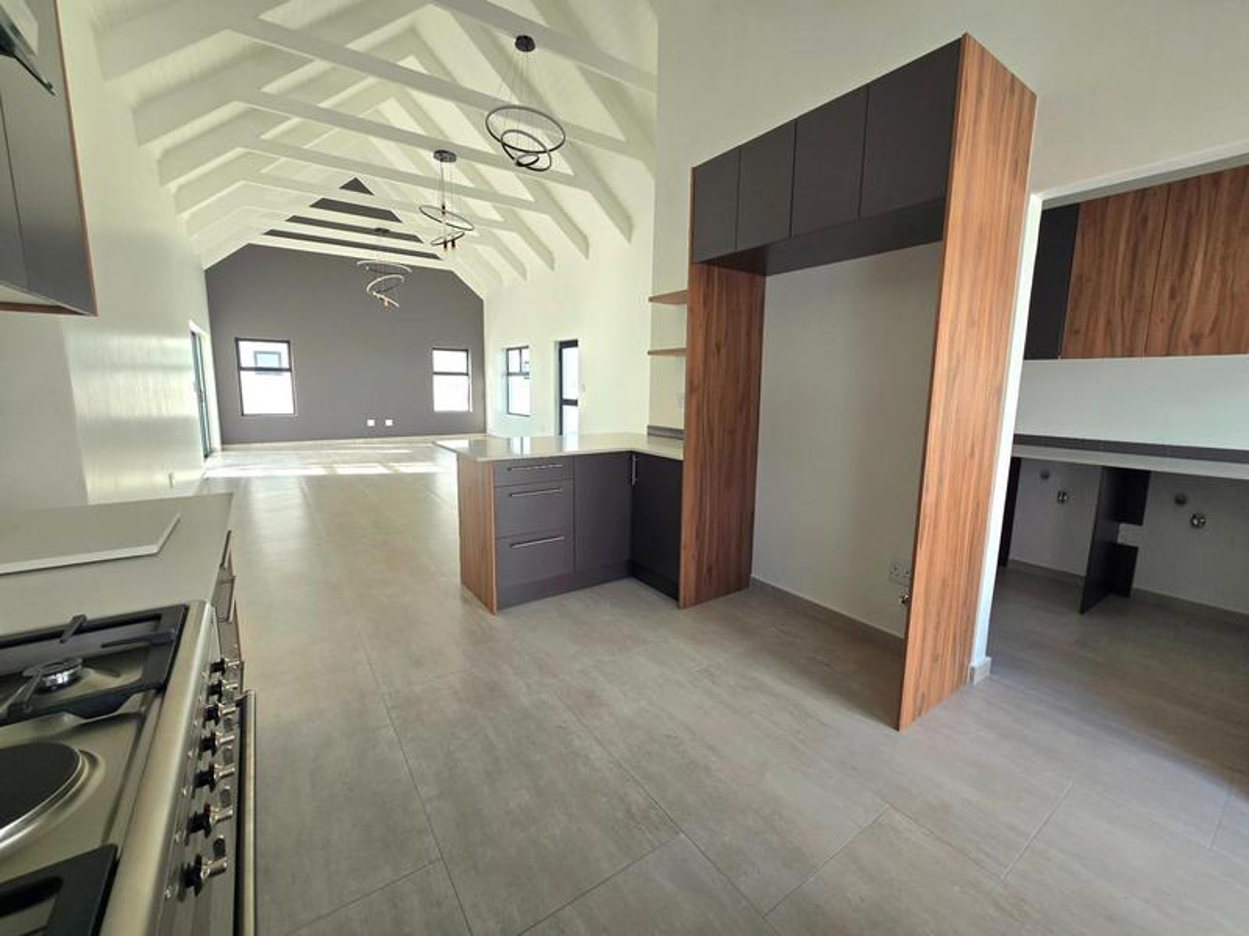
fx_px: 469
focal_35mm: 13
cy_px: 468
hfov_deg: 106.2
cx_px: 624
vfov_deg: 89.9
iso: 50
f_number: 2.2
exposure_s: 1/169
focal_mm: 2.2
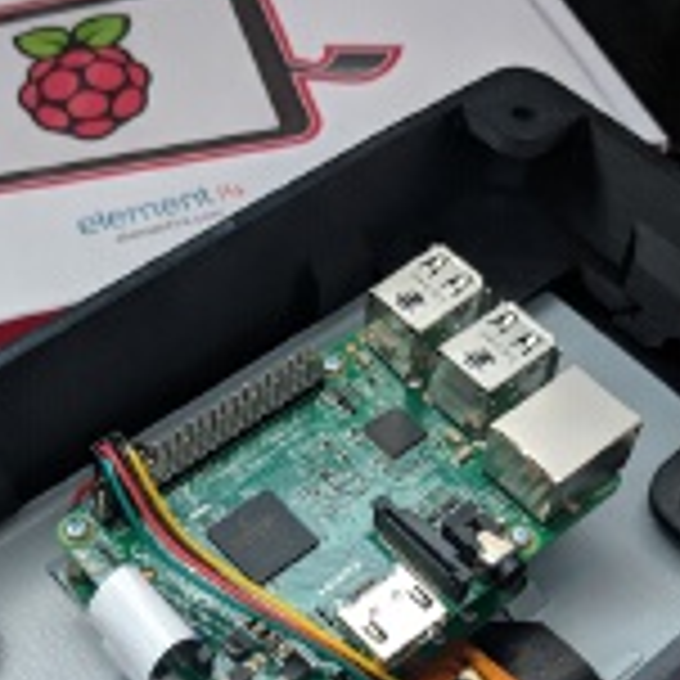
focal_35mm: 61
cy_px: 486
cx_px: 293
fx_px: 1356
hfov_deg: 28.1
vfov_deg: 27.9
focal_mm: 4.67
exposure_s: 1/60
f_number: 2
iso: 296
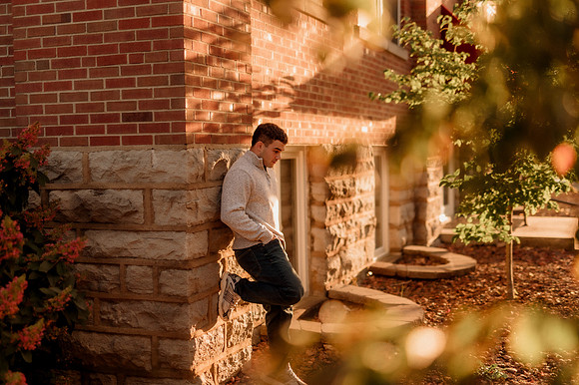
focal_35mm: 50
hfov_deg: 39.6
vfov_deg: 27.0
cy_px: 192
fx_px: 804
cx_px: 290
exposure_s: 1/1600
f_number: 1.4
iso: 250
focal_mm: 50
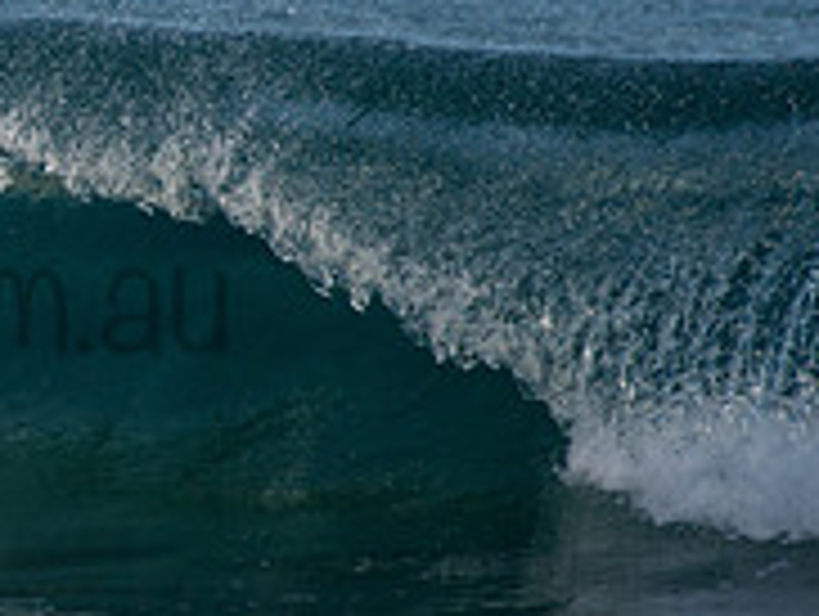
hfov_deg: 1.1
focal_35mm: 1876
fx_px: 44444
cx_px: -212
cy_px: 226
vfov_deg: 0.8
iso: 280
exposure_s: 1/2000
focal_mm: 500
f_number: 5.6
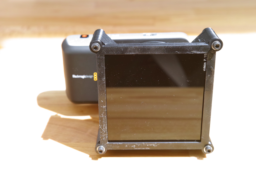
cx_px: 128
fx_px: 373
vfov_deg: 25.8
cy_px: 86
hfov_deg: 37.9
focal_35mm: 52
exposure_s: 1/60
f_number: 5.6
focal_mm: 35
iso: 100
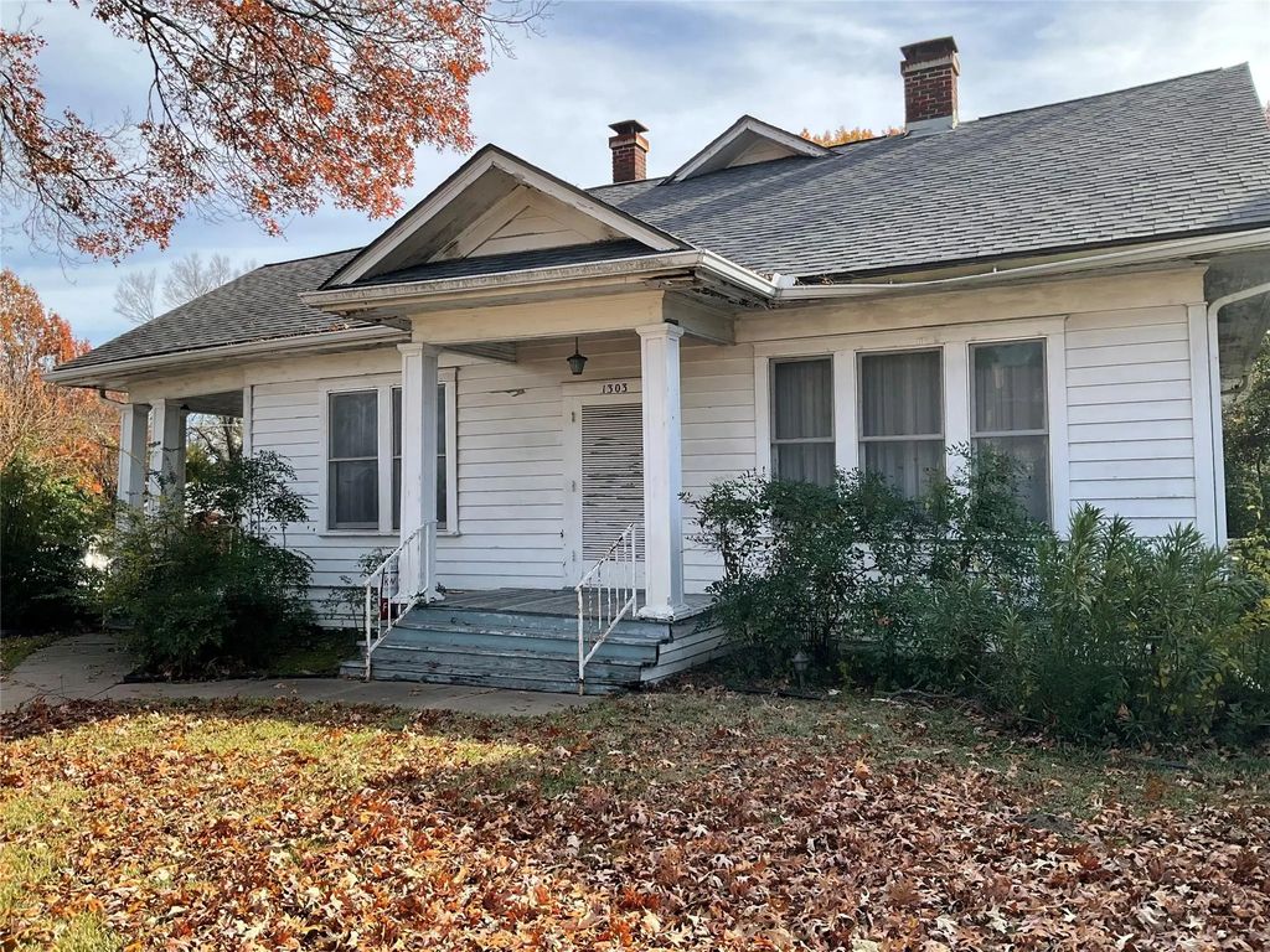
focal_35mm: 29
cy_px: 476
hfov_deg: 61.7
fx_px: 1064
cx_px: 635
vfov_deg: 48.2
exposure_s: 1/739
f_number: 1.8
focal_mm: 3
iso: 25
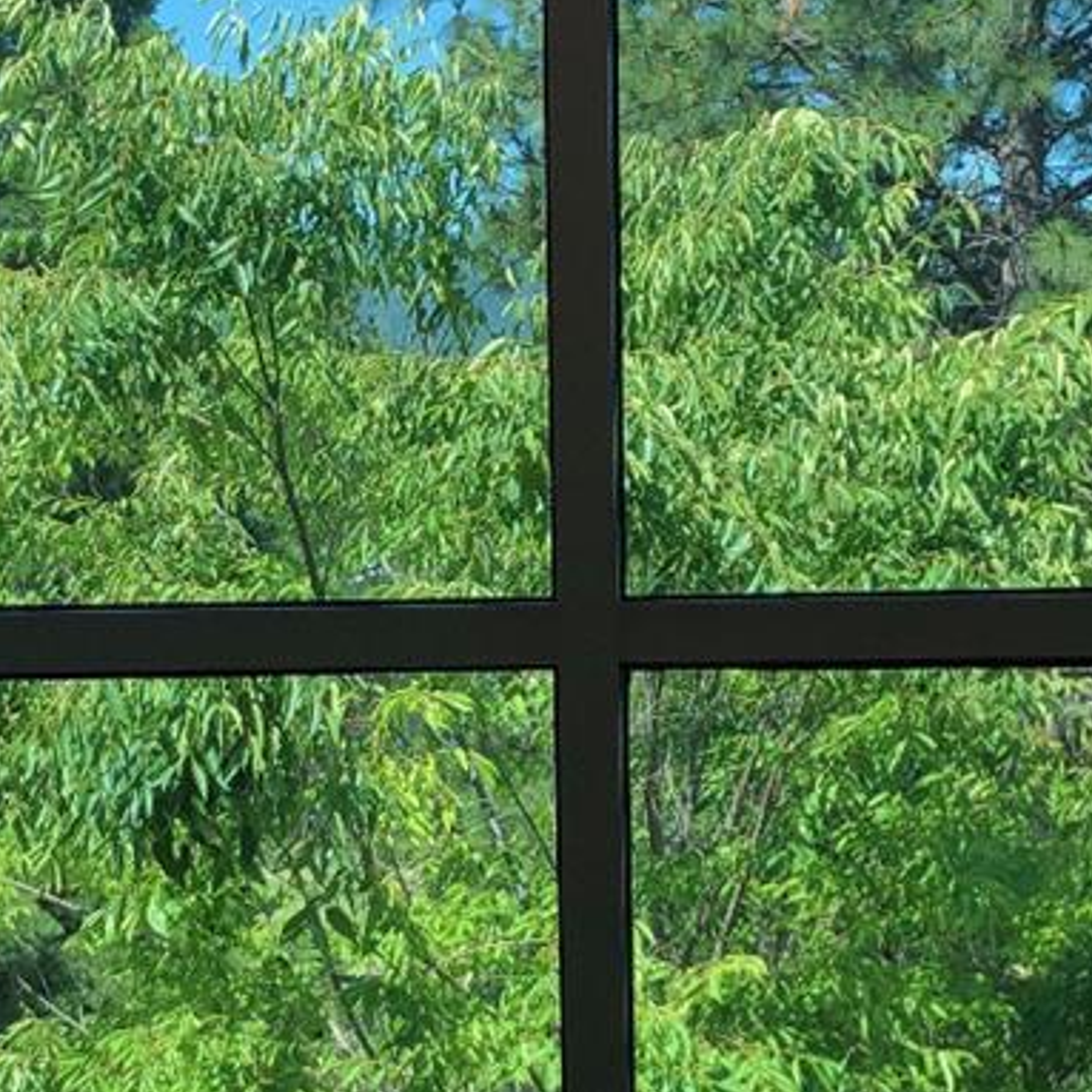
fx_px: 3462
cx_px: 419
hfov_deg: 17.9
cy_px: 707
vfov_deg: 17.9
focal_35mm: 97
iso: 20
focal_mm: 4
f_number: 1.8
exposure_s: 1/421
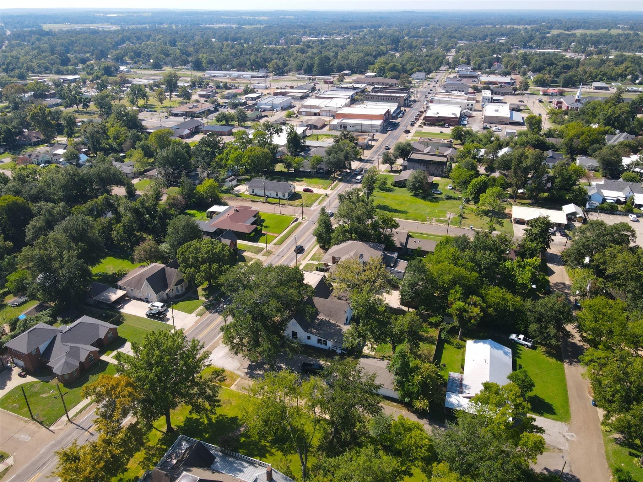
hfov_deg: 71.6
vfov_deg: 56.8
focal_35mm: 24
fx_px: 446
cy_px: 241
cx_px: 322
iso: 100
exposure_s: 1/350
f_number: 2.8
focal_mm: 4.5
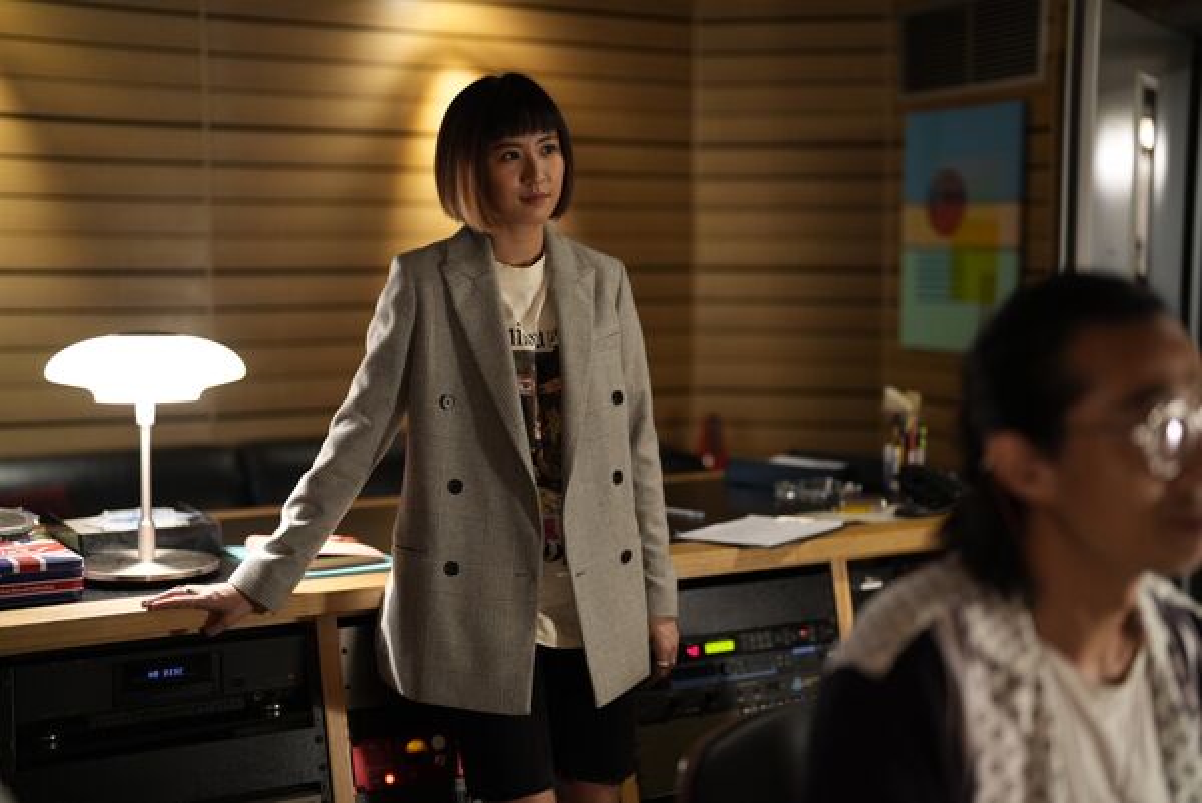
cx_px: 601
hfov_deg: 39.6
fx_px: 1671
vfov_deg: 27.0
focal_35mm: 50
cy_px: 402
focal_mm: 50
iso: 1600
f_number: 1.4
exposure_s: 1/100
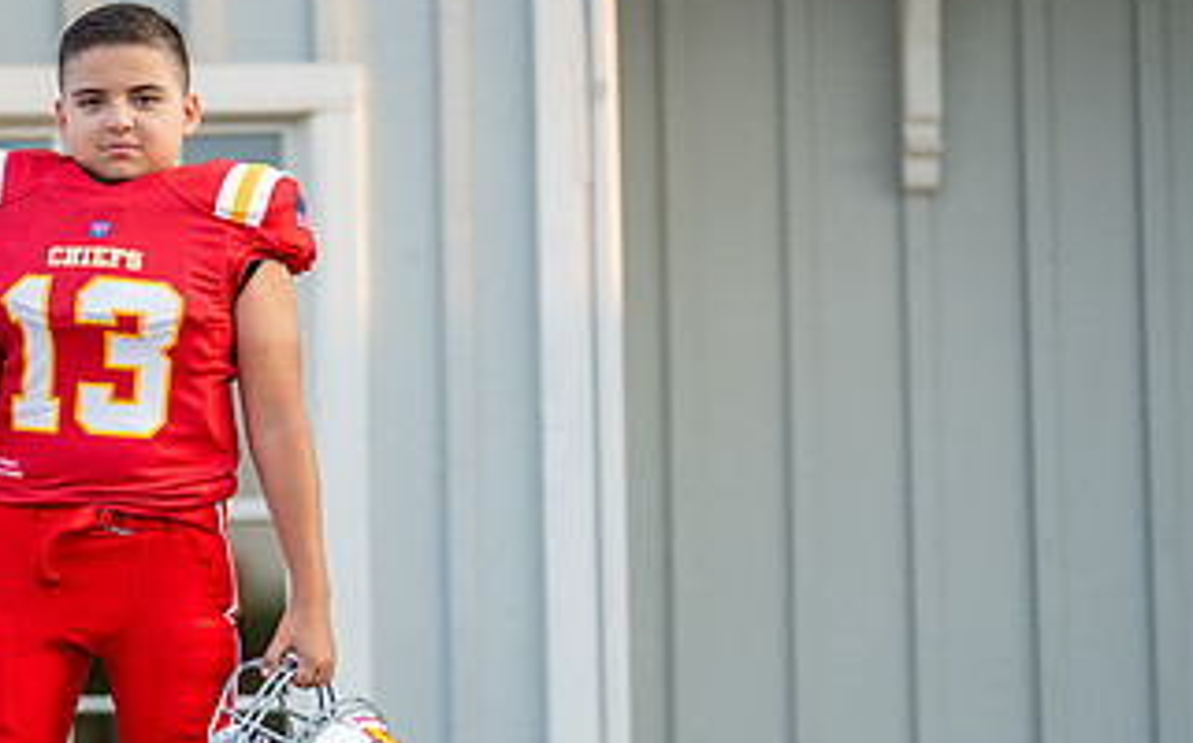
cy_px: 544
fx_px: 3508
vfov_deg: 12.1
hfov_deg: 19.0
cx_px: 120
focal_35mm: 108
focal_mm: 50
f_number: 1.2
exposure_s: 1/2500
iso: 200
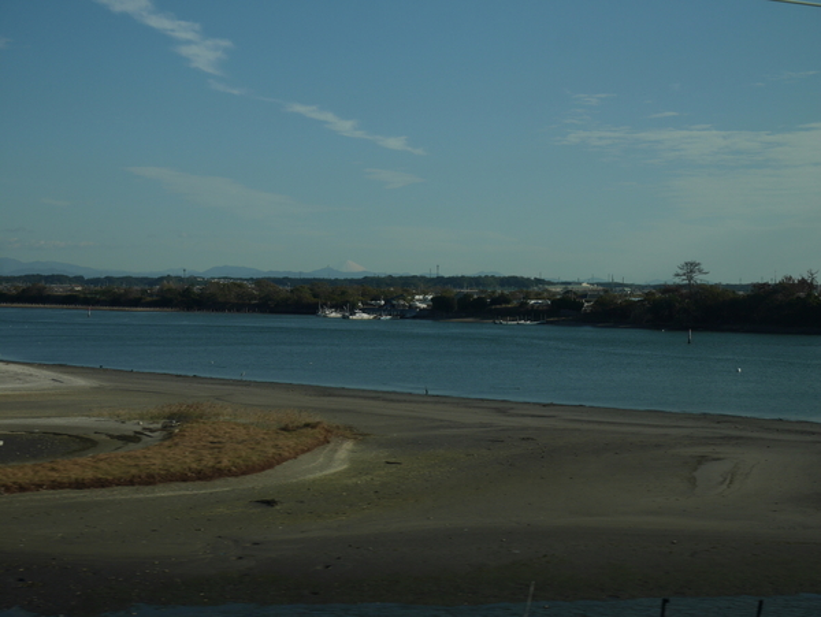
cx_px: 410
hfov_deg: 32.2
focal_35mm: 60
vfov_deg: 24.4
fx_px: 1424
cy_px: 308
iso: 200
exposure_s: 1/320
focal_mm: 30
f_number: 9
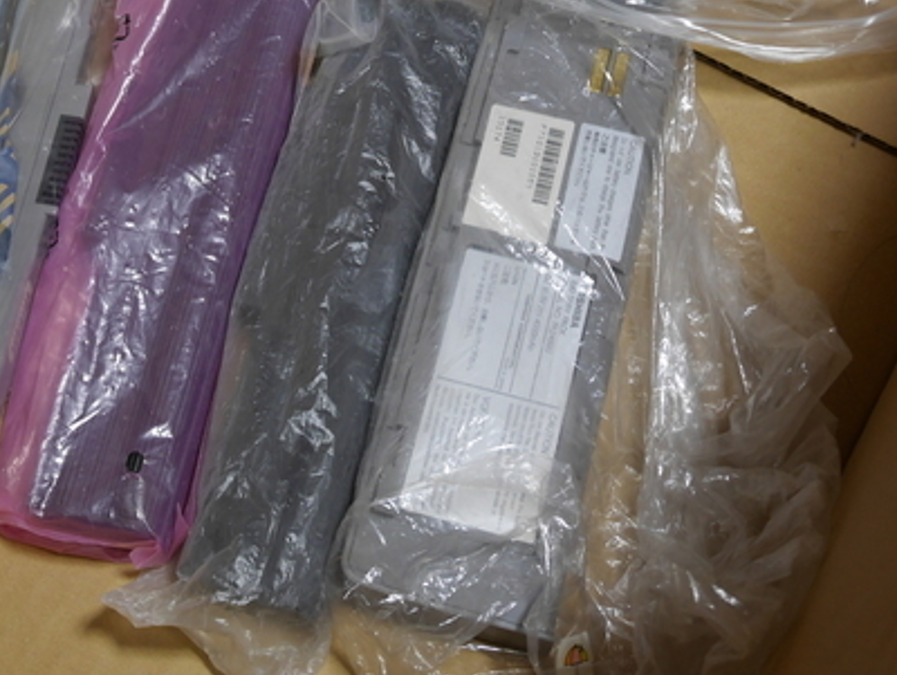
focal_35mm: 75
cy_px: 181
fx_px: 1946
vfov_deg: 19.6
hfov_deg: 25.7
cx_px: 233
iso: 800
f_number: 5.1
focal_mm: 25
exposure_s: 1/25
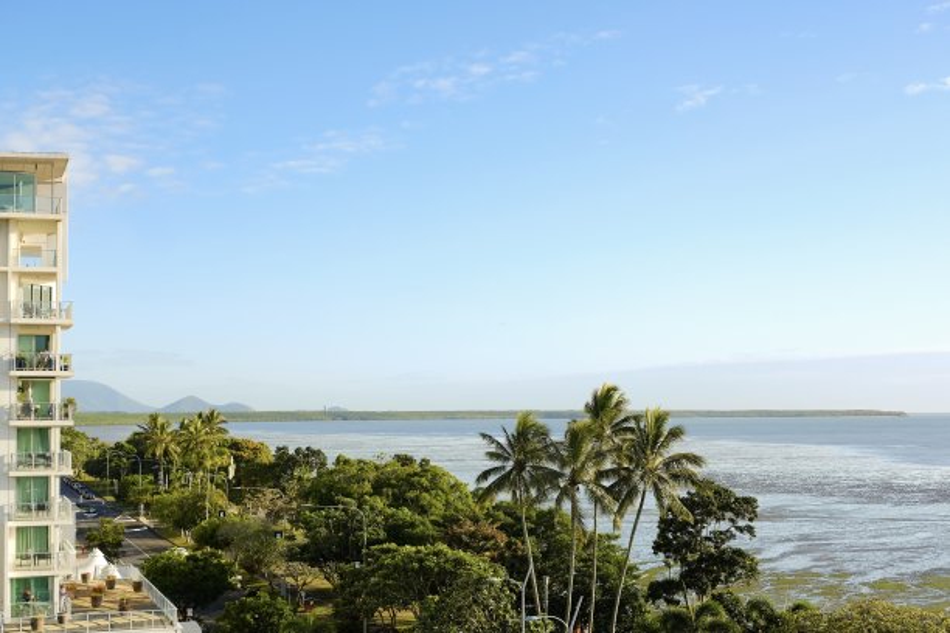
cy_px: 316
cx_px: 475
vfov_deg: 32.6
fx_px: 1082
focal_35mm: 41
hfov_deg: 47.4
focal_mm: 27
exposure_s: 1/500
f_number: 5
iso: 200
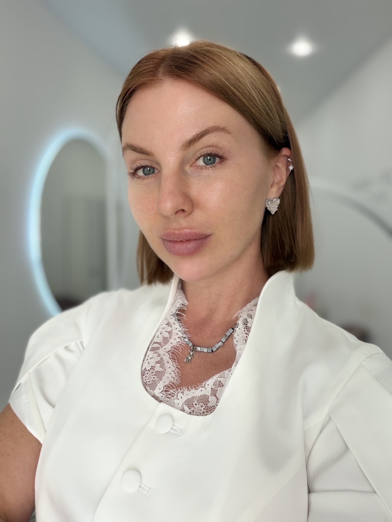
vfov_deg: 60.0
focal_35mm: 30
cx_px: 196
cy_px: 261
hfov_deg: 46.8
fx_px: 453
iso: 50
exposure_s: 1/121
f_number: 1.9
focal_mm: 2.71
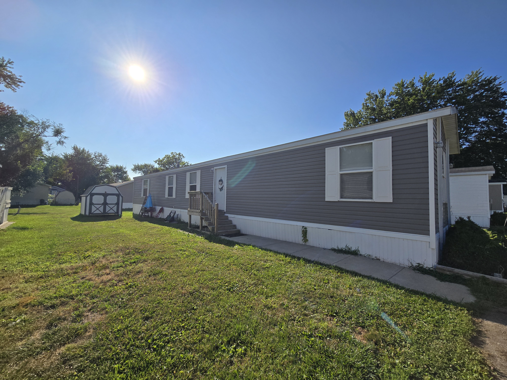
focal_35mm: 13
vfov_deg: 89.9
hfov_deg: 106.2
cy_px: 190
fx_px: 190
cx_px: 254
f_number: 2.2
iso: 50
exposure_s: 1/3687
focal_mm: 2.2
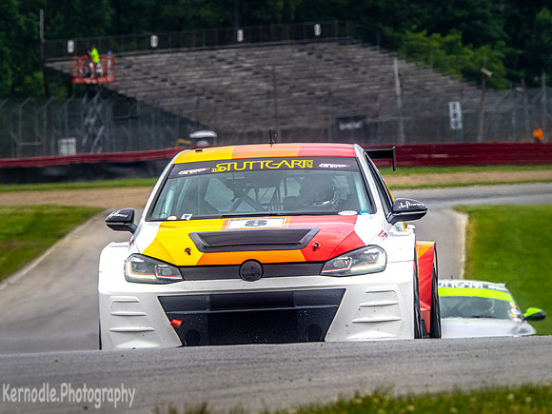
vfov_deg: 1.8
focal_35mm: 841
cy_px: 207
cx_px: 276
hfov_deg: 2.4
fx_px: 13411
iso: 320
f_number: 13
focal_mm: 420
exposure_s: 1/320
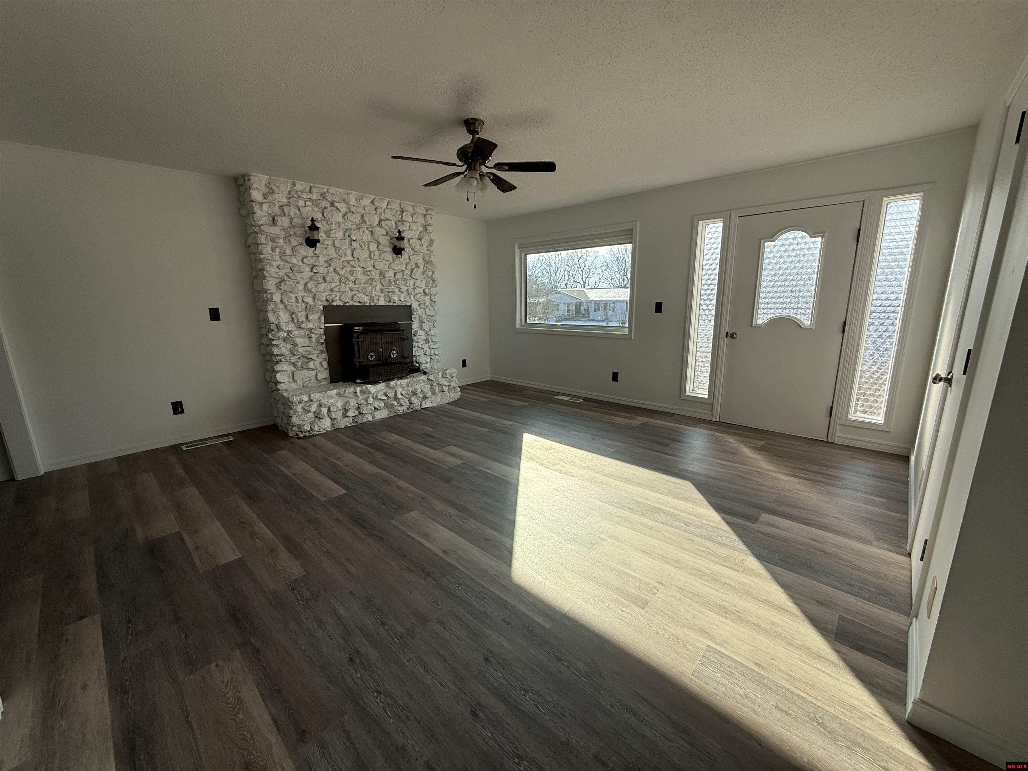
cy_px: 386
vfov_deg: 85.7
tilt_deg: -12.1
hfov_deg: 102.1
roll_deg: +0.5
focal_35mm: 14
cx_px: 514
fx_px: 416
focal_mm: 2.22
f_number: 2.2
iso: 64
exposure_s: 1/726
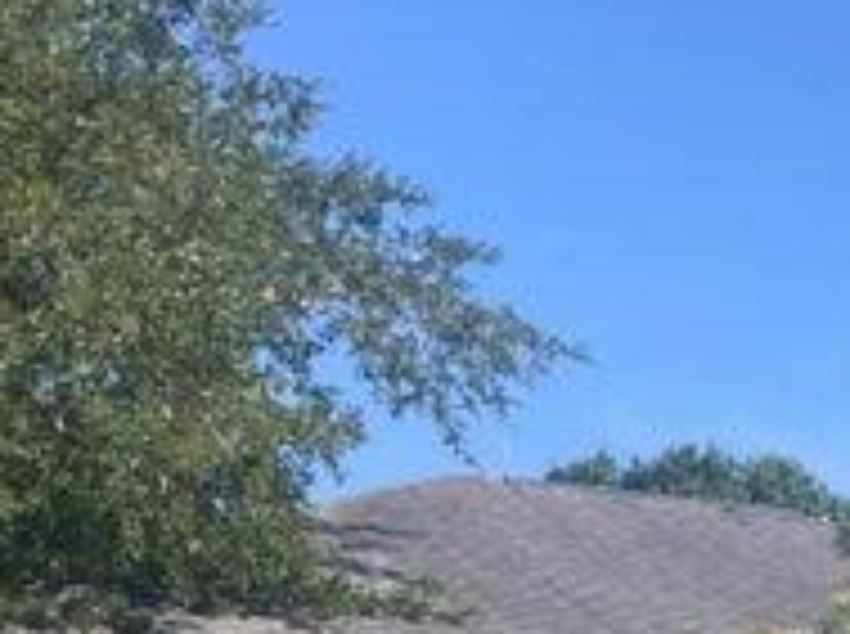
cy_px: 895
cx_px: 1187
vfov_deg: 14.6
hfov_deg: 18.8
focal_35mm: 95
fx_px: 2328
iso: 20
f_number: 1.8
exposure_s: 1/1600
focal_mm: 3.99
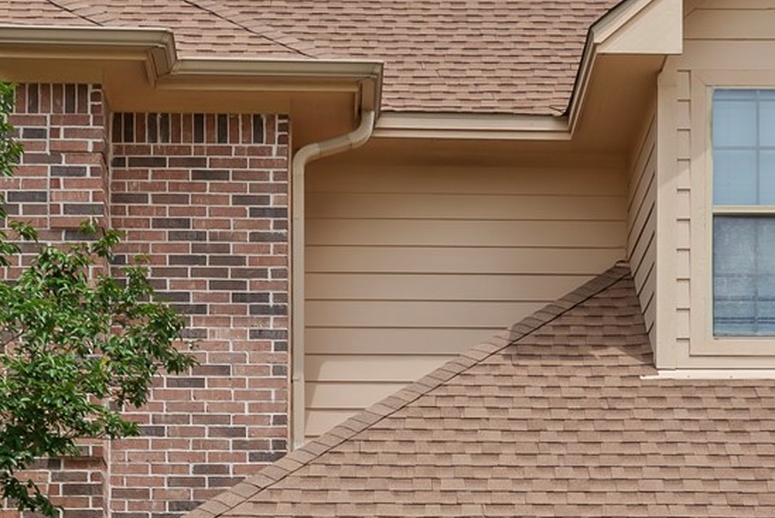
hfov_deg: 20.6
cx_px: 371
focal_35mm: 99
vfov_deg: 13.1
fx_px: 2132
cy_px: 759
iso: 100
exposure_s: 1/320
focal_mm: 25
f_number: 7.1
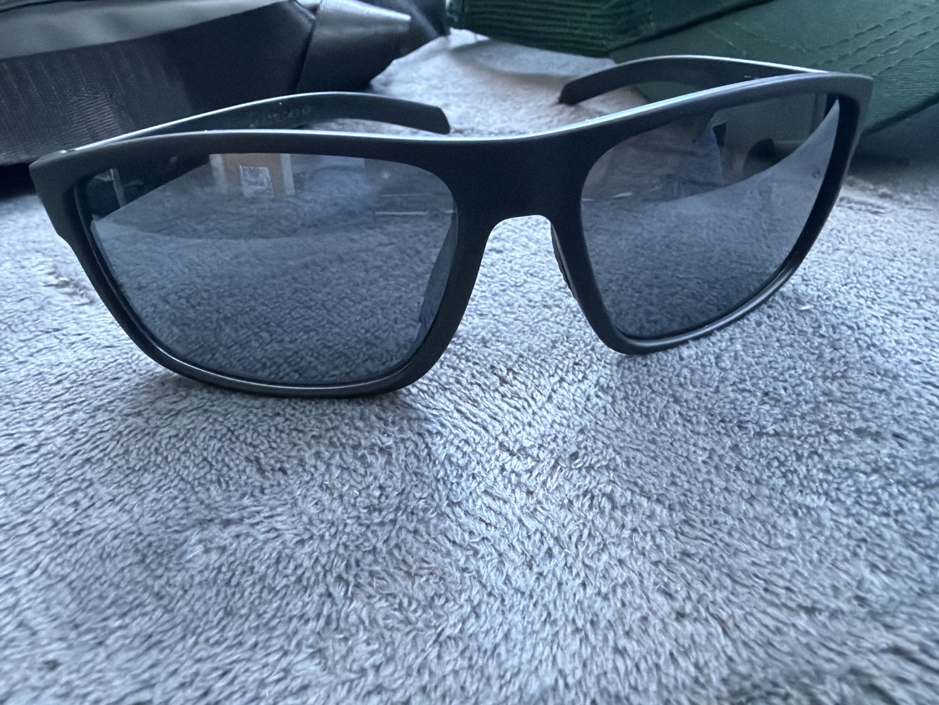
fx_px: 678
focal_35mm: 25
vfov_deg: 54.9
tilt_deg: -36.7
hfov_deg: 69.4
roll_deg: +1.9
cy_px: 352
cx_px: 470
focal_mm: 2.22
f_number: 2.2
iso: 800
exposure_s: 1/60
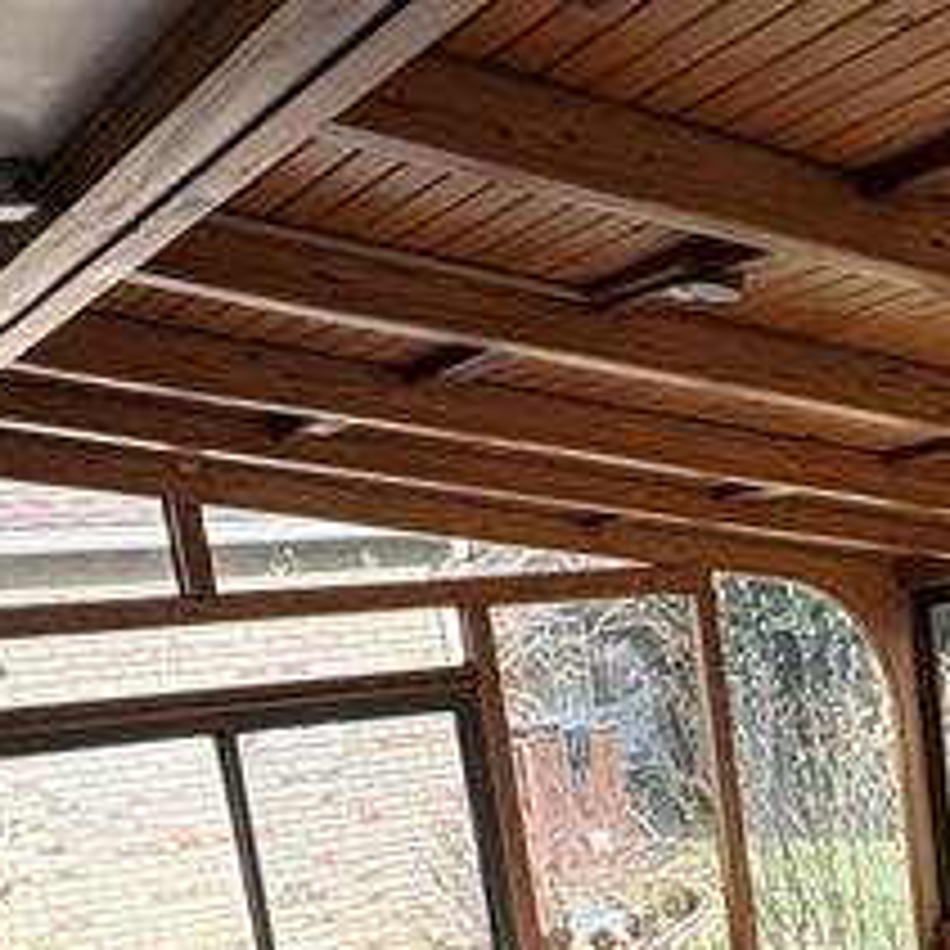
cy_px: 1117
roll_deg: +5.6
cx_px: 986
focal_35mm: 60
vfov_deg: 25.8
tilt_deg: -14.5
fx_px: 1863
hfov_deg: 26.8
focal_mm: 2.22
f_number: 2.2
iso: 50
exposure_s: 1/272
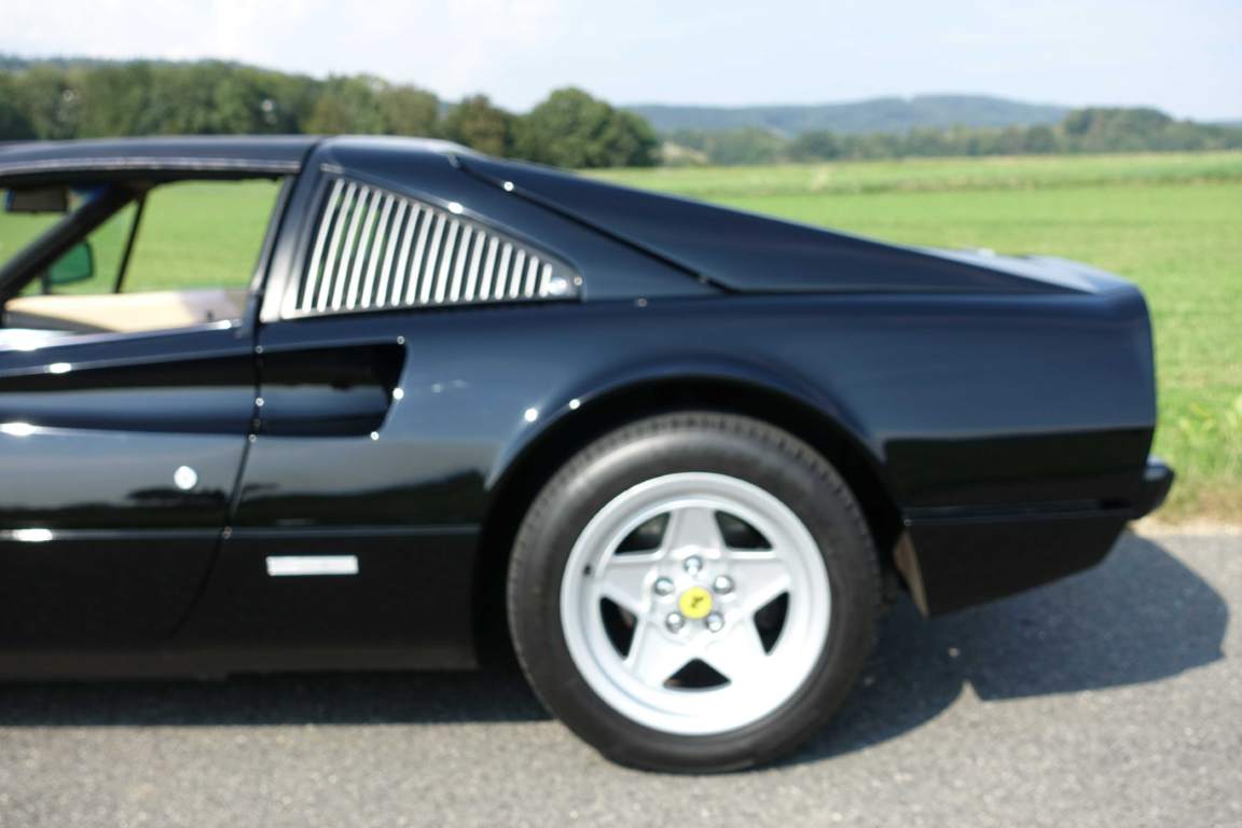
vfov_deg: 29.9
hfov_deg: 43.6
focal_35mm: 45
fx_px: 1552
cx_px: 621
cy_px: 414
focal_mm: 16.62
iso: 125
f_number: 4
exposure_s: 1/640
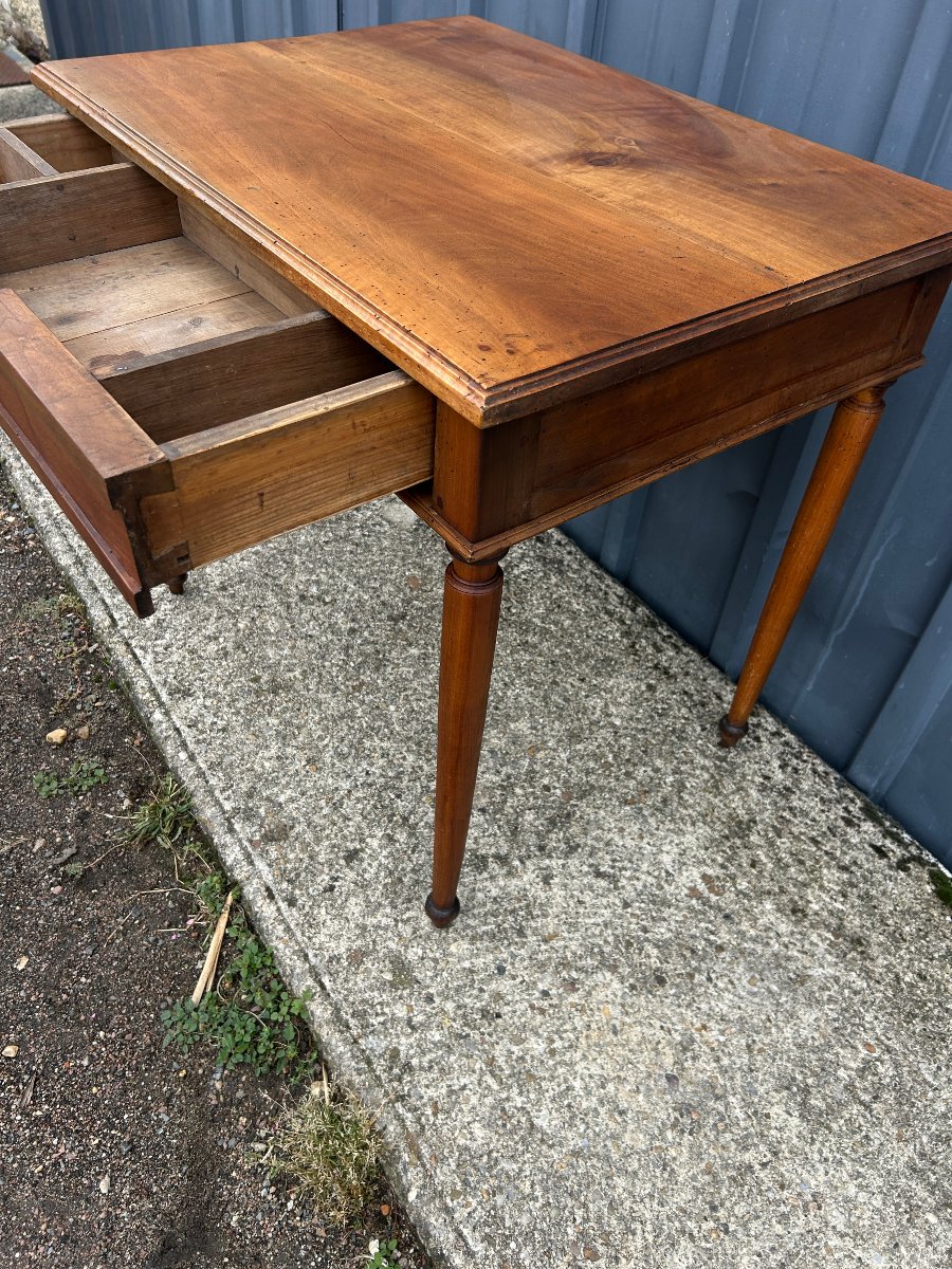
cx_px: 476
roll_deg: -3.3
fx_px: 953
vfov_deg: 67.3
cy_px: 634
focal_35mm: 26
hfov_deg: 53.1
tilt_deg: -43.4
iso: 40
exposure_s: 1/270
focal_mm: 5.7
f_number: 1.5
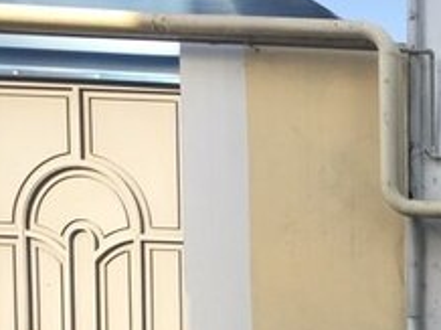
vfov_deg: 15.9
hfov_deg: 19.4
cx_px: 662
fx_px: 1120
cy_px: 436
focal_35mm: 88
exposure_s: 1/605
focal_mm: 4.15
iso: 25
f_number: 2.2
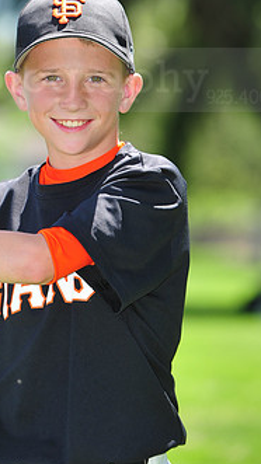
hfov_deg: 3.8
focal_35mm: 321
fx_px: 3952
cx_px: 25
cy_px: 67
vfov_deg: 6.7
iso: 200
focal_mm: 175
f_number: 4.5
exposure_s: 1/500
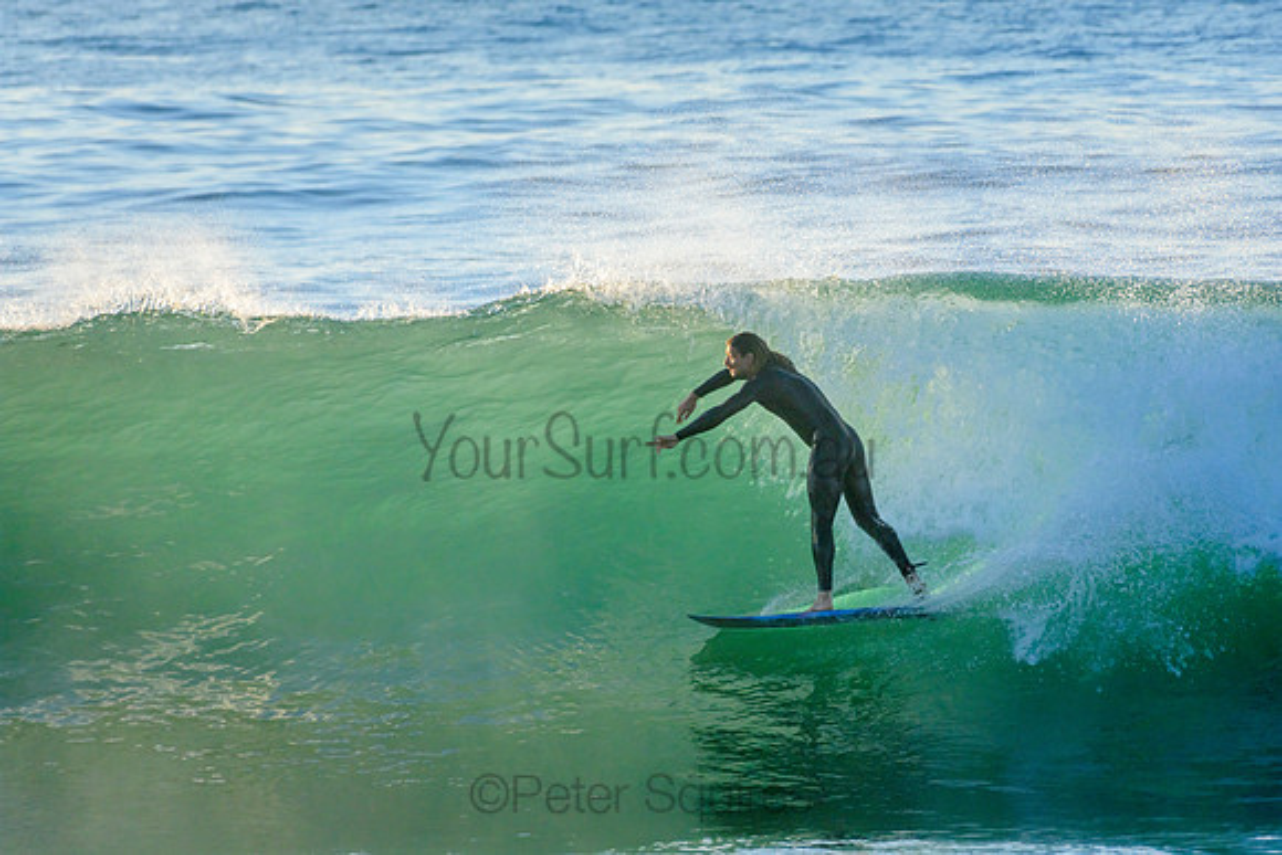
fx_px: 26721
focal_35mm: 750
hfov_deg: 2.7
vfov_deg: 1.8
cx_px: 641
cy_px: 428
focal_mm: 500
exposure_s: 1/2000
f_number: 5.6
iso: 640
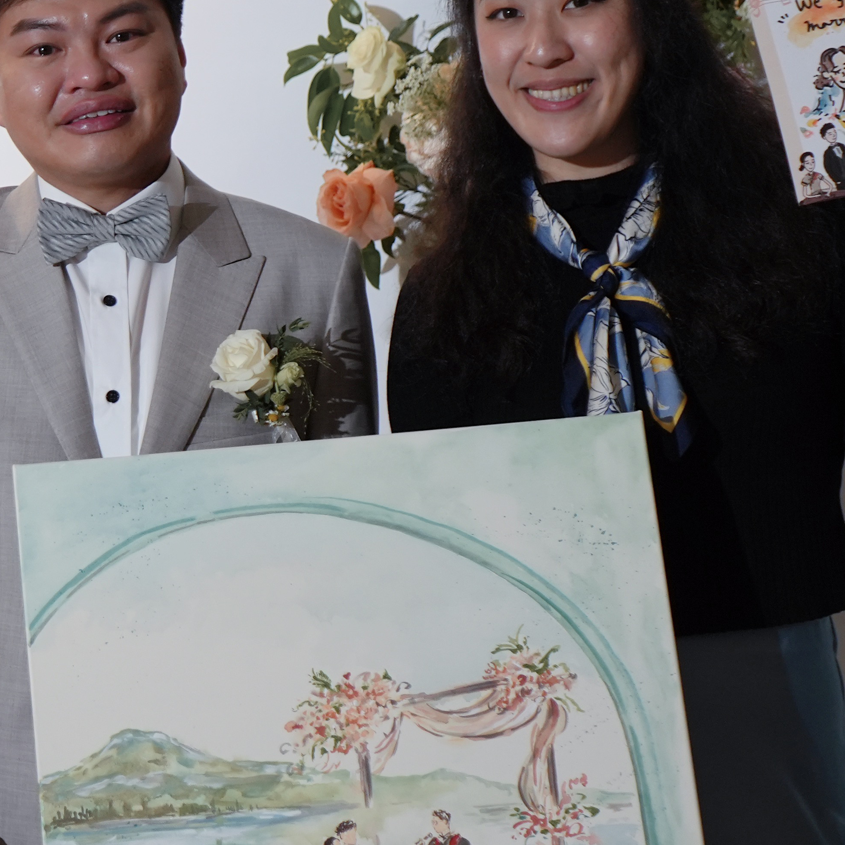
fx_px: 2430
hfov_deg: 19.0
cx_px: -50
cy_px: 466
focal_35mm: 88
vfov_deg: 19.7
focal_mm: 29
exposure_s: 1/160
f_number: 4
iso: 800
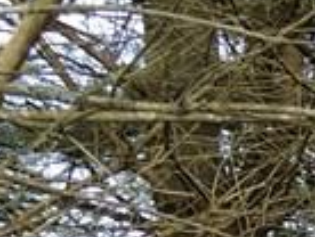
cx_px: 940
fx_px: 1960
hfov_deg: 7.9
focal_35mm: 215
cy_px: 747
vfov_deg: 6.3
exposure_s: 1/191
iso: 25
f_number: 2.2
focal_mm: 4.15
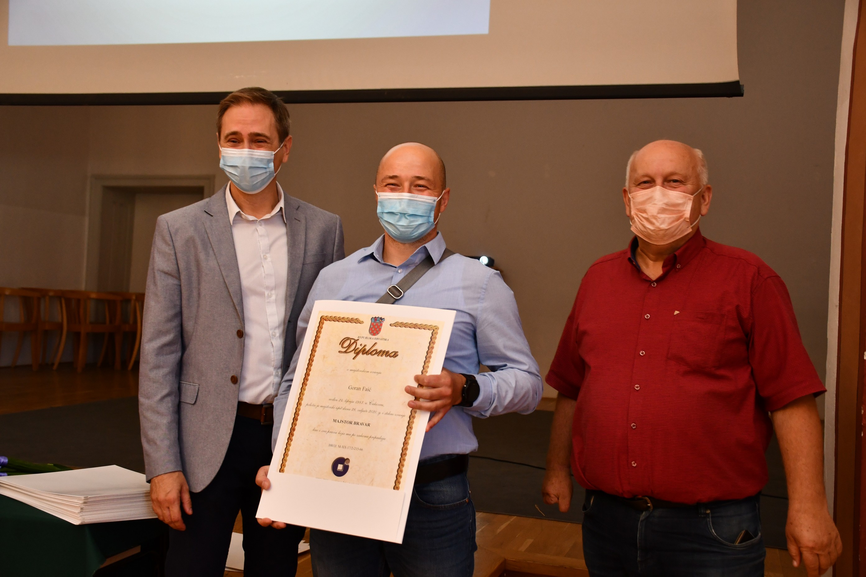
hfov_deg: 48.5
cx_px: 433
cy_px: 288
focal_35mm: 40
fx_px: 962
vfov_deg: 33.4
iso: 1000
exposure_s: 1/60
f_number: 4
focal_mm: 27
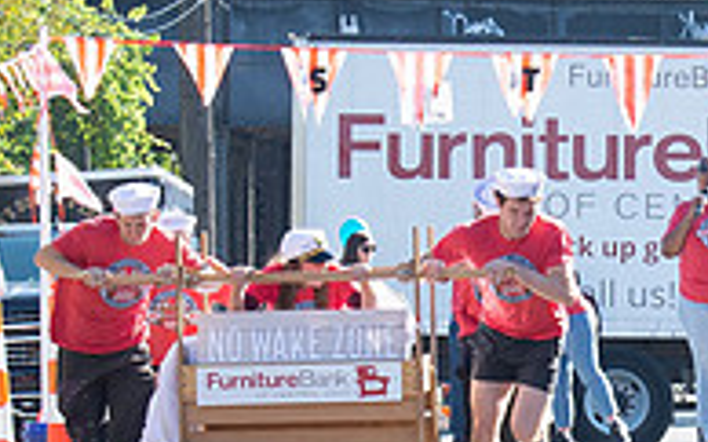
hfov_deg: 4.2
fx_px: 9719
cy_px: 412
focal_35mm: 504
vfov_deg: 2.6
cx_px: 706
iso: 200
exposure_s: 1/250
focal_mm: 90
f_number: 7.1
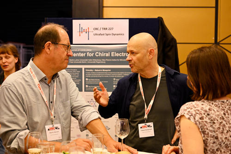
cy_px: 77
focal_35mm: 57
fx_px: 366
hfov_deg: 35.1
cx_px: 116
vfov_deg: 23.8
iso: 5000
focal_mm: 57
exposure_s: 1/200
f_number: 4
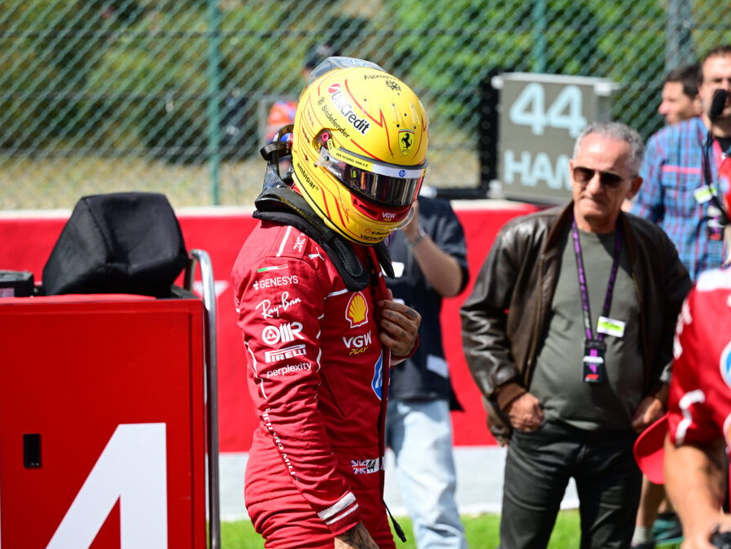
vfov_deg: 14.1
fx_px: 2217
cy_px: 272
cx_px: 340
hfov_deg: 18.7
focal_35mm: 105
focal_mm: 96
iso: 80
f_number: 2.8
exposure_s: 1/1000
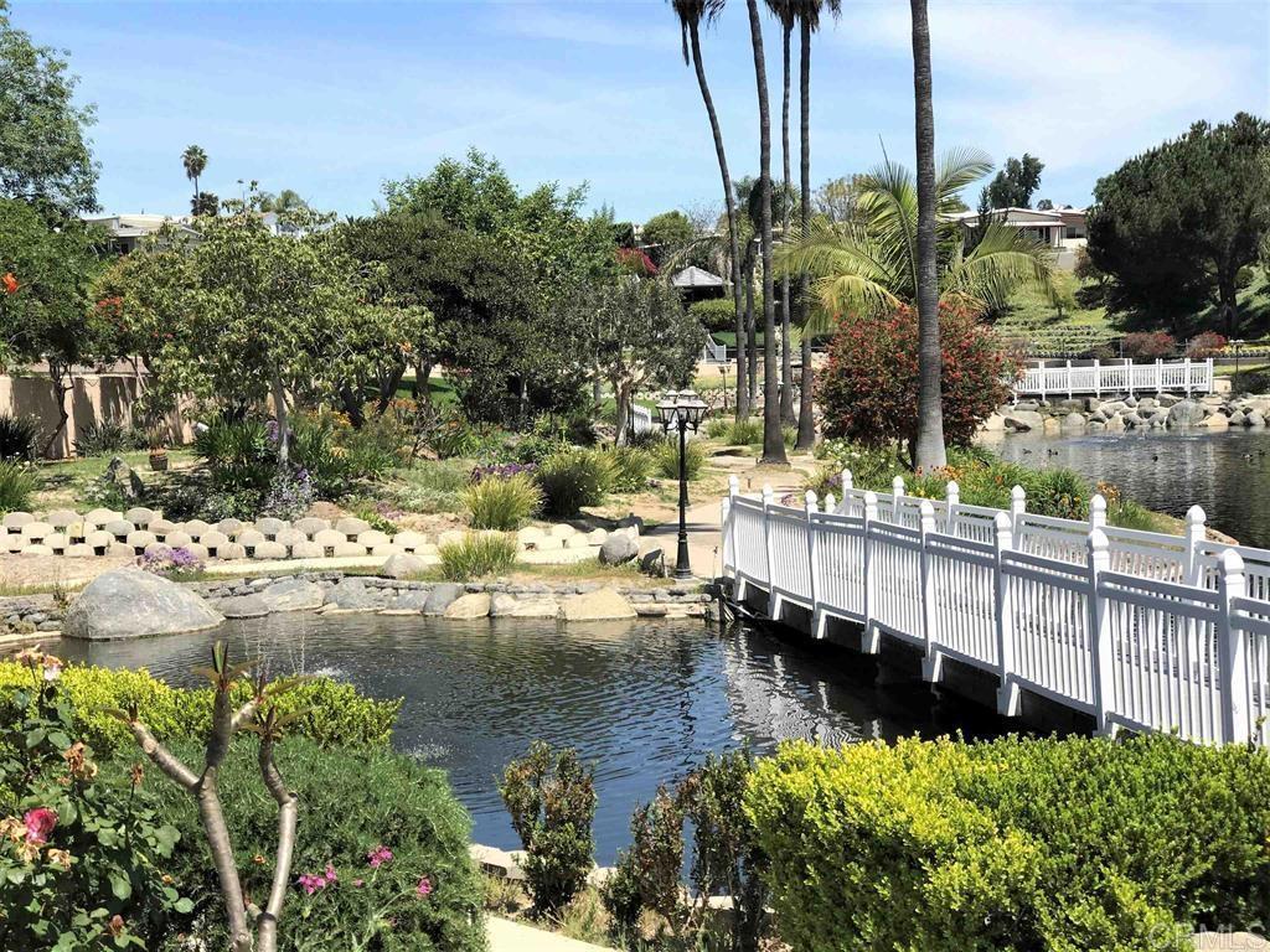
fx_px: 2091
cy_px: 476
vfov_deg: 25.7
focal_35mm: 57
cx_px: 635
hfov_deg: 33.8
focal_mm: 6.6
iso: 20
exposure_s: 1/977
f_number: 2.8
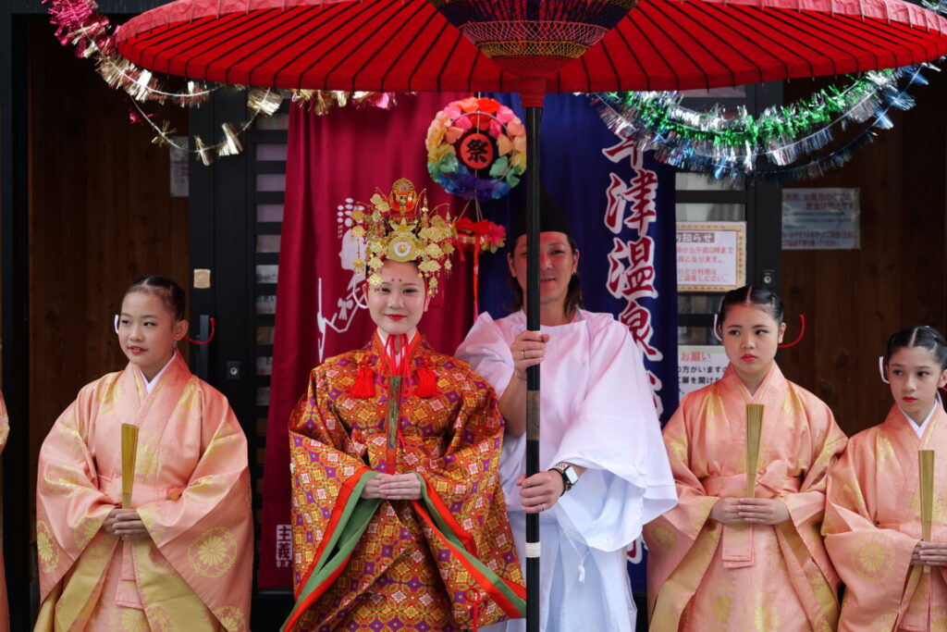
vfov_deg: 20.0
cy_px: 316
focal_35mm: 68
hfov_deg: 29.7
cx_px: 474
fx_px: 1789
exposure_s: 1/100
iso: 100
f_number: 2.8
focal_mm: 68
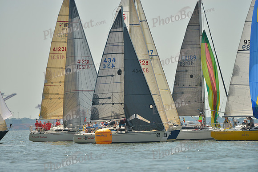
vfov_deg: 3.4
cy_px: 86
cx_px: 129
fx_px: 2867
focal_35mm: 400
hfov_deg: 5.2
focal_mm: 400
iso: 200
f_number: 5.6
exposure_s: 1/1600
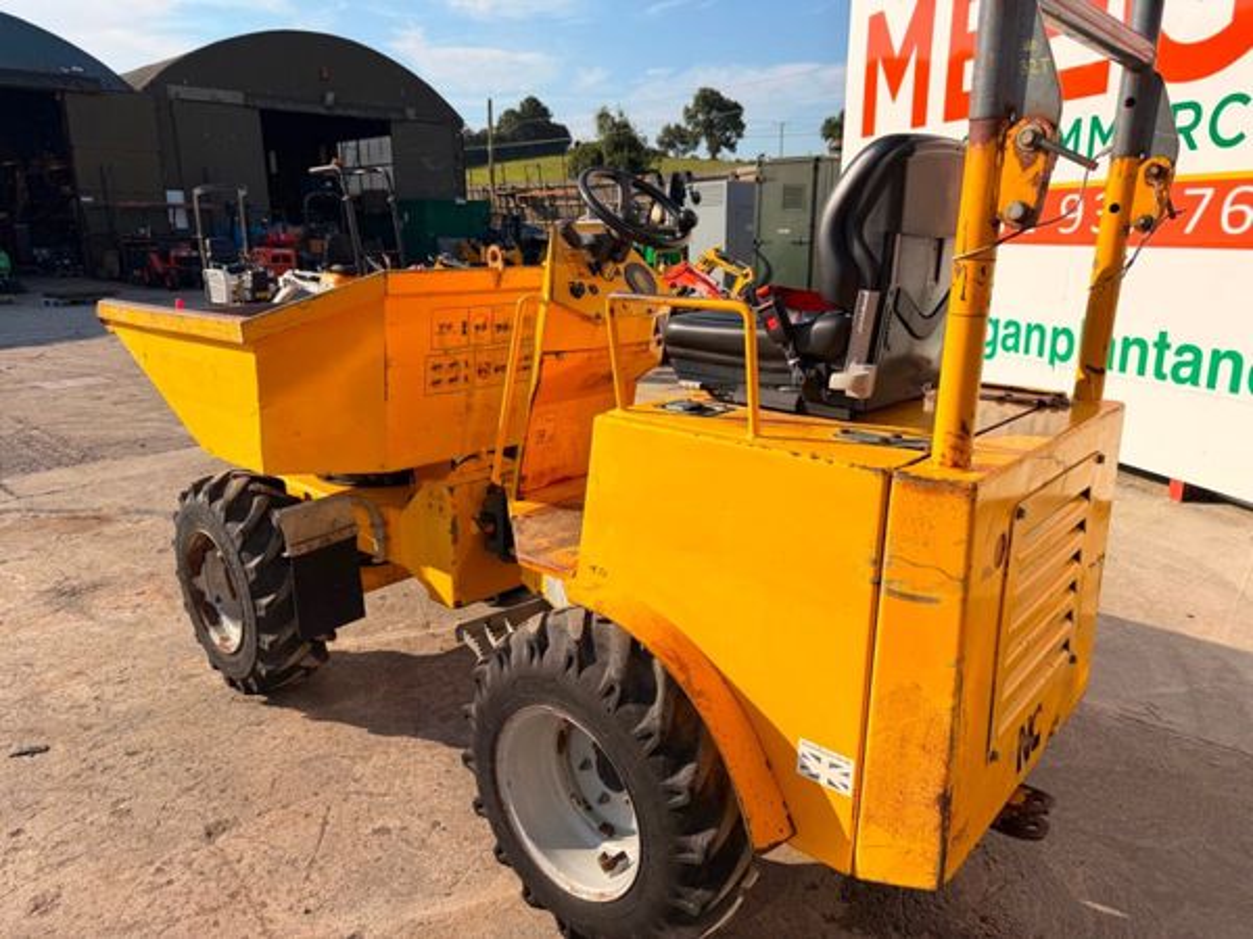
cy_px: 470
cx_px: 626
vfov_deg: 56.8
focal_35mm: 24
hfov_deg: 71.6
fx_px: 869
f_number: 1.78
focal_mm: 6.76
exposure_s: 1/4975
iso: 80
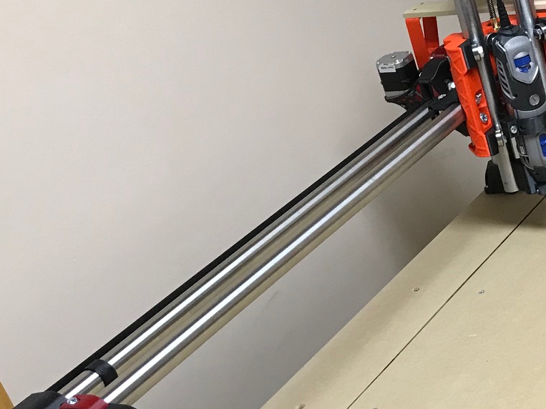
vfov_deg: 19.6
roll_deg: +12.1
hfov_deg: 24.1
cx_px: 642
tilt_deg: -30.5
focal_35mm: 74
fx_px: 1167
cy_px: 349
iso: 40
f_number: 1.8
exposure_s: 1/17
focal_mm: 3.99
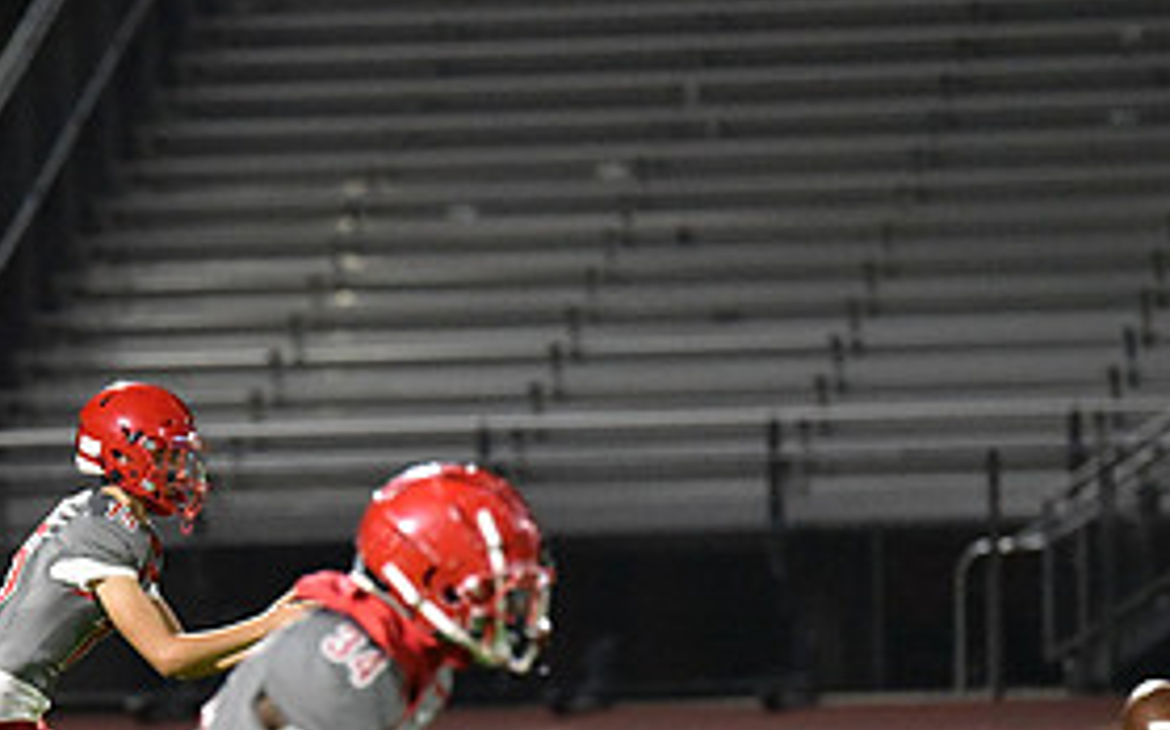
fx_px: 13512
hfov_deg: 5.0
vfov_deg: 3.1
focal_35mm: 424
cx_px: 75
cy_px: 602
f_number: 2.8
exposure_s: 1/1000
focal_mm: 200
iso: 12800
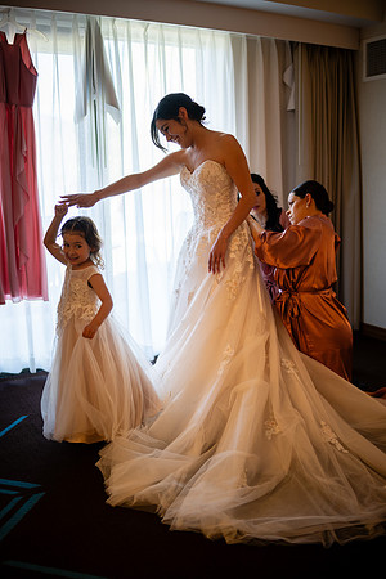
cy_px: 290
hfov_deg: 37.9
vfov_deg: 54.4
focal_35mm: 35
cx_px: 193
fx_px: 563
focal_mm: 35
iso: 160
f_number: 1.2
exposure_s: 1/125
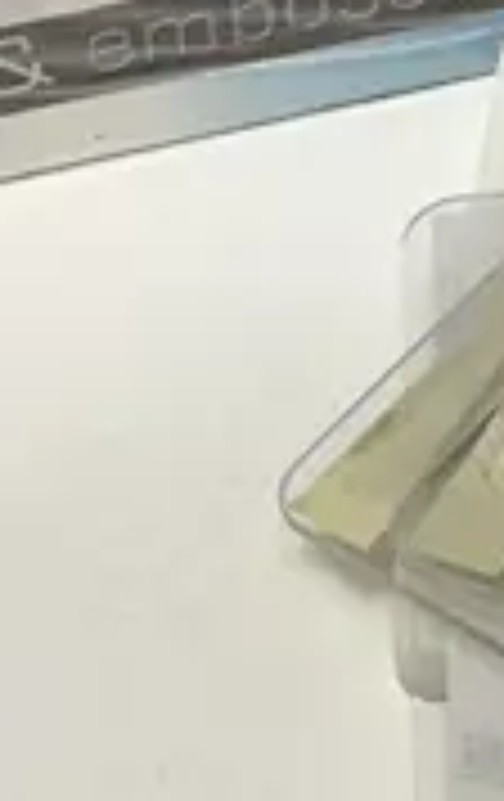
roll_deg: -1.1
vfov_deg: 13.1
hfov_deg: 8.8
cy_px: -567
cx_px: 783
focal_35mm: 146
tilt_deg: -30.7
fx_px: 3193
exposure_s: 1/100
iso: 80
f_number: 1.78
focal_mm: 6.86
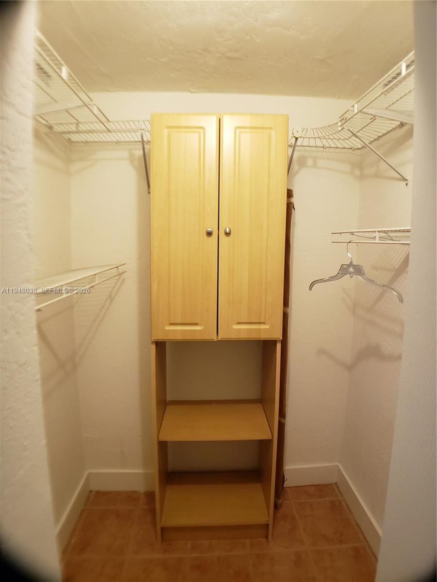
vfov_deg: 67.3
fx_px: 438
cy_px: 291
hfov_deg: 53.1
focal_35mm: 26
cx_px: 218
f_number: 1.5
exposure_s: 1/46
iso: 250
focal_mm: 4.3
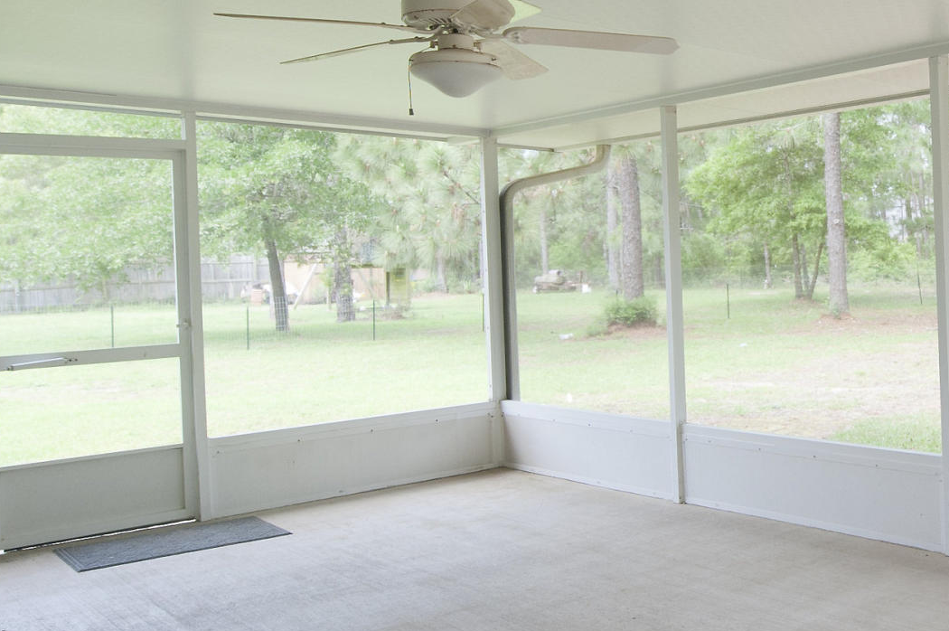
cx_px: 894
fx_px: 1053
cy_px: 236
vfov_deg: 33.2
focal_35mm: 40
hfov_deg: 43.3
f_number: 5
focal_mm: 14
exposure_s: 1/160
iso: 800
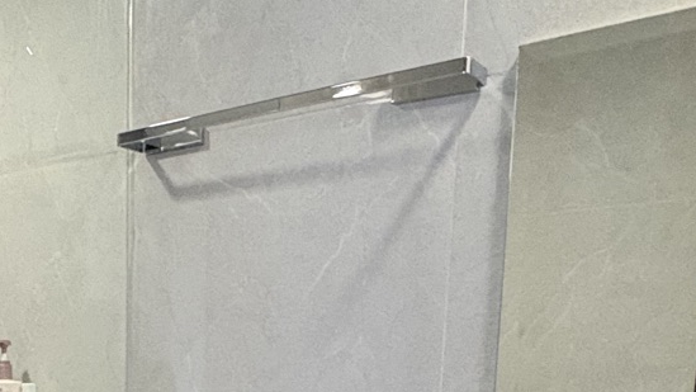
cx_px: 104
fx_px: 923
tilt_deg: -9.5
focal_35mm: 50
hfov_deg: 39.1
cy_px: 523
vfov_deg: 21.5
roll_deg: +0.4
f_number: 2.2
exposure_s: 1/60
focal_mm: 2.22
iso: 640
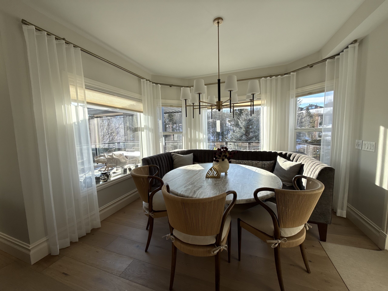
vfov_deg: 85.7
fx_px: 157
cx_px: 194
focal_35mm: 14
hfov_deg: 102.1
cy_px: 146
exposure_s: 1/468
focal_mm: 2.22
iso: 64
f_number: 2.2
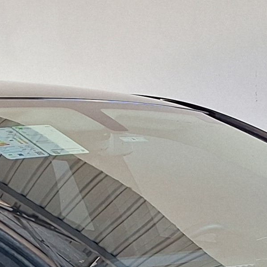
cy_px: 451
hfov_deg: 12.6
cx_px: 217
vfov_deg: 11.8
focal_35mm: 138
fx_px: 1204
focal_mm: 5.54
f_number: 1.8
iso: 50
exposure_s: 1/120
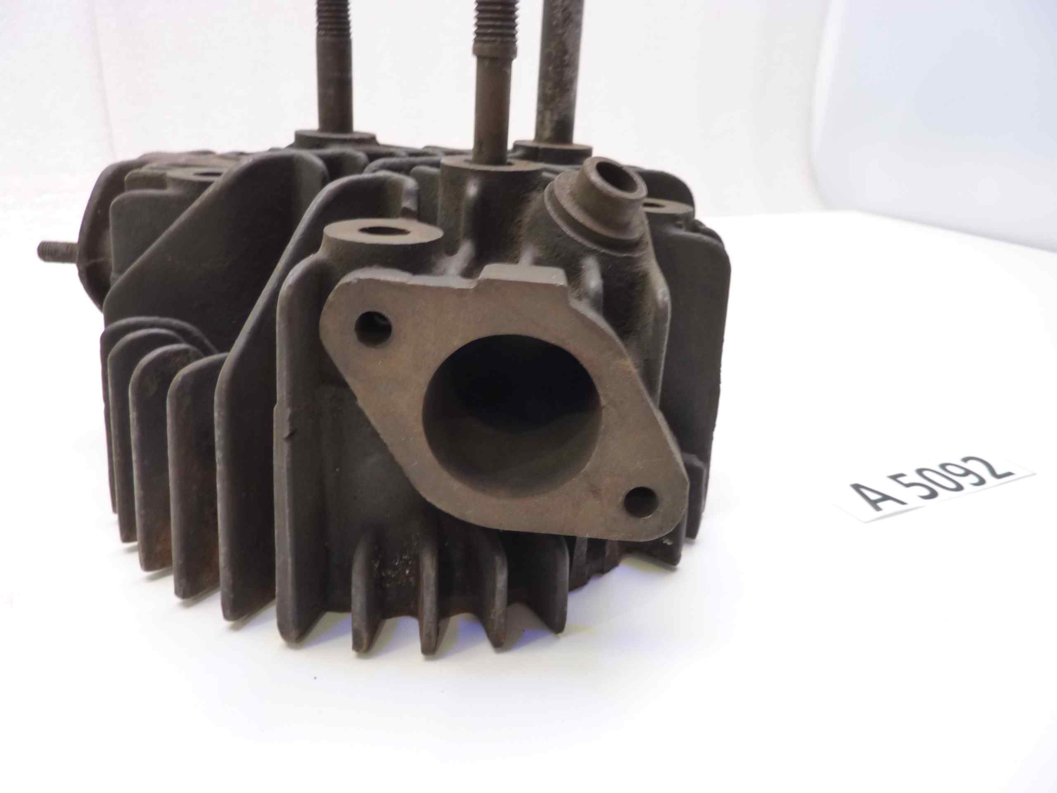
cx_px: 528
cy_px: 396
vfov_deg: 54.9
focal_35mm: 25
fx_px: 763
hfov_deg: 69.4
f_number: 3.3
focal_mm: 4.1
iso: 125
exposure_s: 1/8
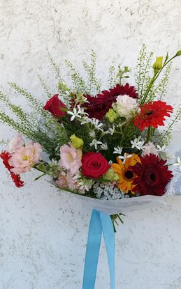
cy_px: 142
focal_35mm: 25
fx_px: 198
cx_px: 98
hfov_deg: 49.2
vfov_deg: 72.6
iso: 50
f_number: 1.6
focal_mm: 6.14
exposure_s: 1/102
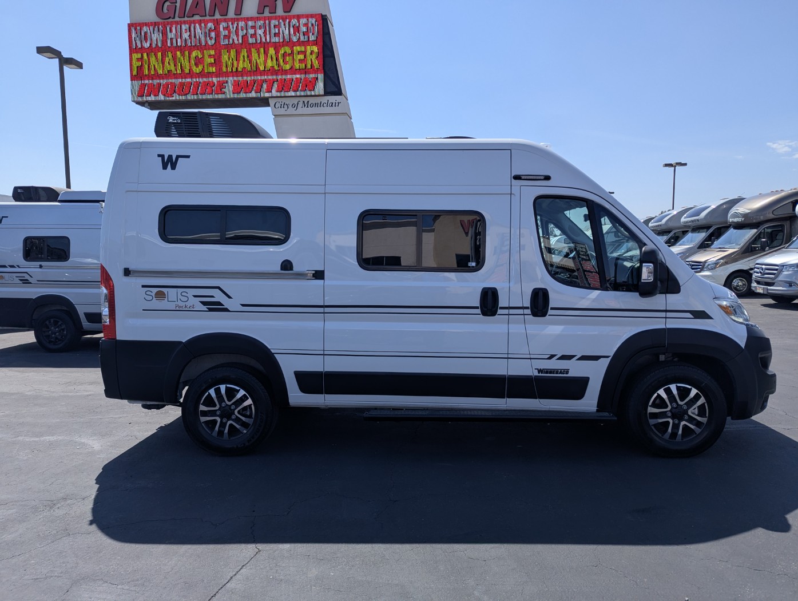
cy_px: 300
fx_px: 554
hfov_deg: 71.5
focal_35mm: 24
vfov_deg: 56.9
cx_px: 399
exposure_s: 1/2358
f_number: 1.85
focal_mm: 6.81
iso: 46
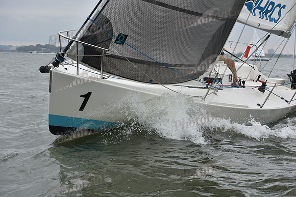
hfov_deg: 22.6
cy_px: 98
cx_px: 148
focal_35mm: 90
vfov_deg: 15.2
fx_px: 740
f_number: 5.6
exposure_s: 1/800
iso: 400
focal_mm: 90
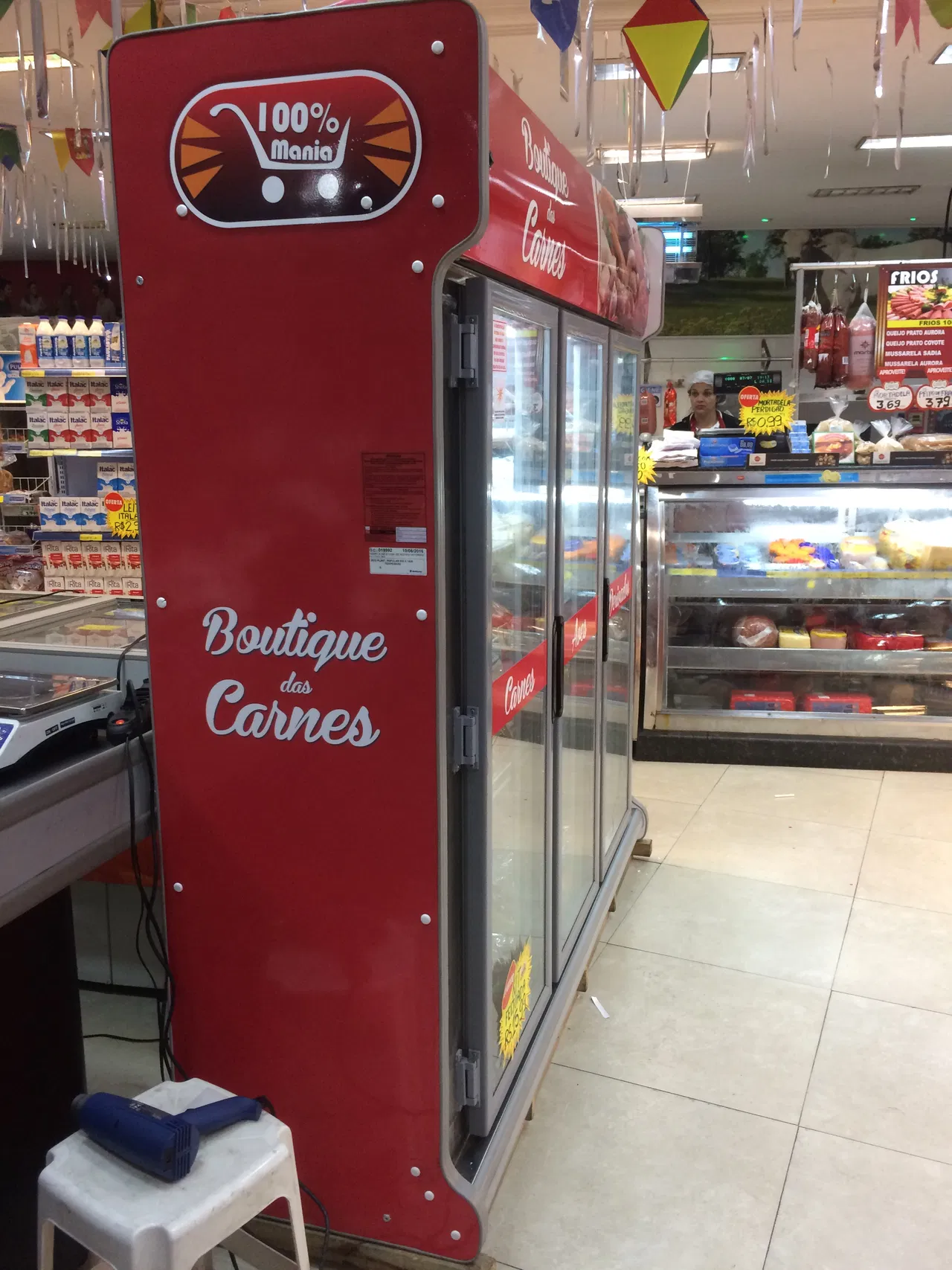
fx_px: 1064
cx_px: 476
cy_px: 635
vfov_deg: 61.7
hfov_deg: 48.2
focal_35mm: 29
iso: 125
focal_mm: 4.15
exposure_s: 1/30
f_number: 2.2
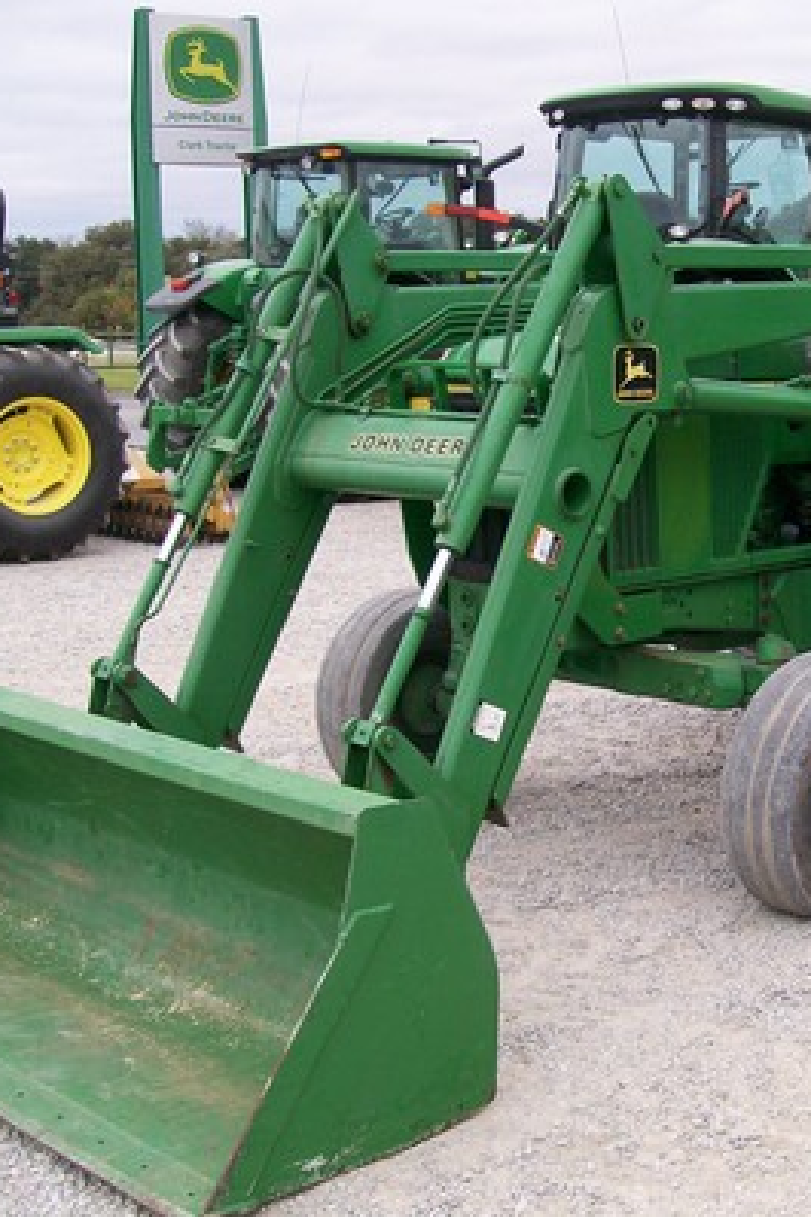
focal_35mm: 51
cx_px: 741
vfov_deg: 38.9
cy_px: 598
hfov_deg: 25.6
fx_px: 1723
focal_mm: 6
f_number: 2.7
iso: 80
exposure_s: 1/201
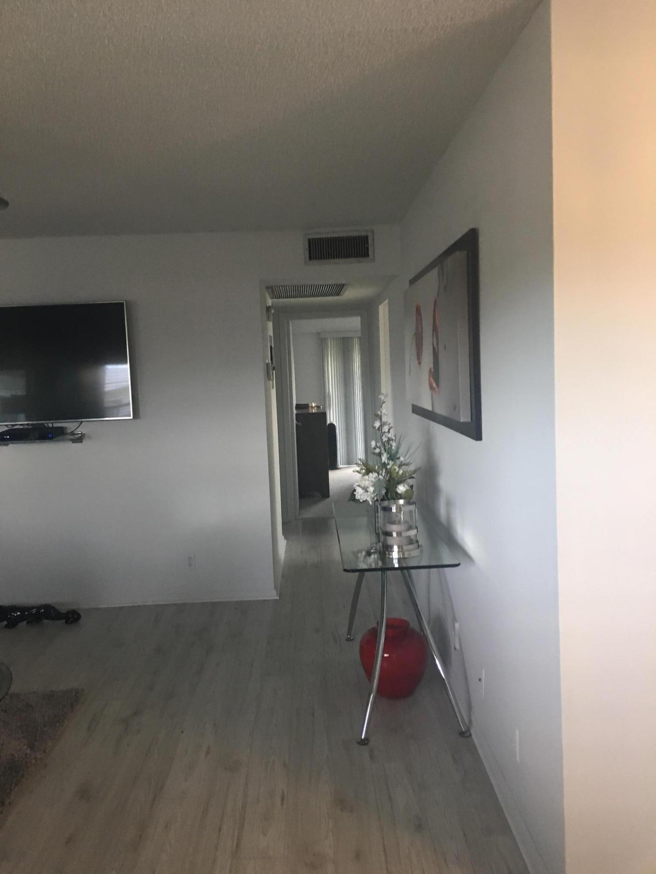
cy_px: 437
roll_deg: +4.0
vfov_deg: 61.7
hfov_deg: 48.2
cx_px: 328
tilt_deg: -4.0
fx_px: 733
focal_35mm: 29
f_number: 2.2
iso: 50
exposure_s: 1/15
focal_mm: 4.15
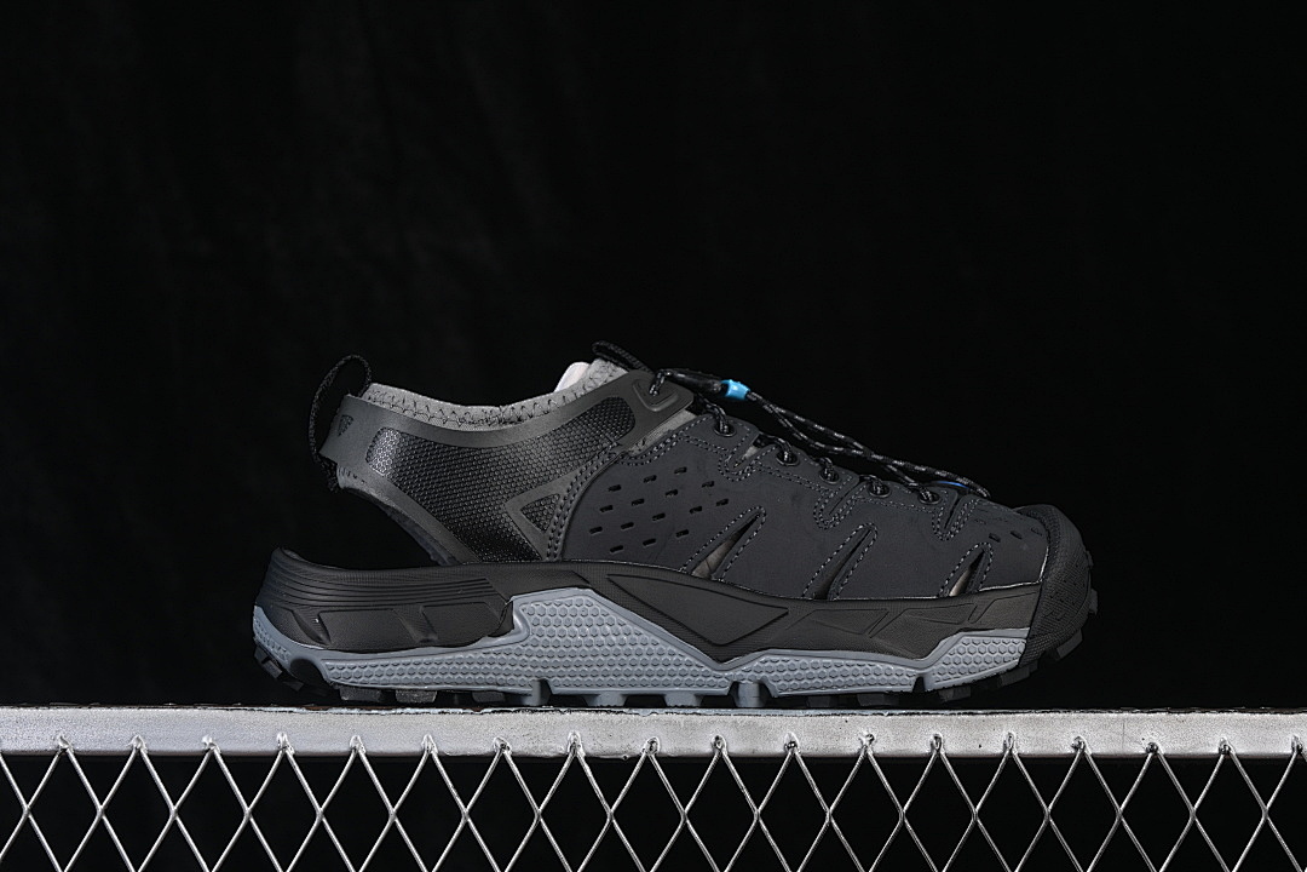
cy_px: 436
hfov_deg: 27.0
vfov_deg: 18.2
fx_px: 2723
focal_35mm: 75
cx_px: 654
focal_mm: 50
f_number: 6.3
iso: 160
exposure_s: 1/60
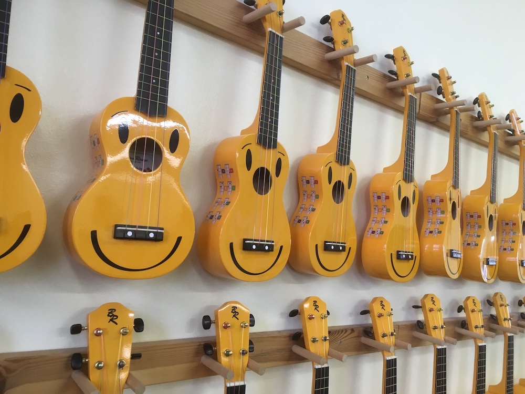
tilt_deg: +2.2
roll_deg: -6.2
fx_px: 440
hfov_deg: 61.7
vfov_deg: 48.2
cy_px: 197
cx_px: 262
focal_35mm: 29
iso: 50
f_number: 2.2
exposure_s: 1/33
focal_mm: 4.15
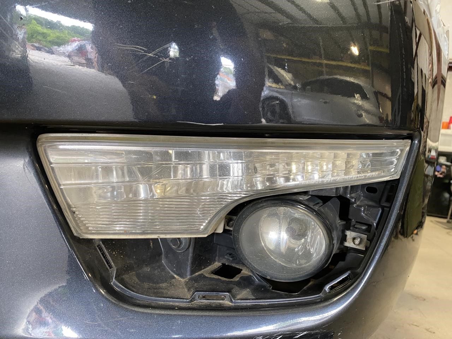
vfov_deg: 53.1
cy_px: 170
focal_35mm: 26
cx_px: 226
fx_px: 339
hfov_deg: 67.3
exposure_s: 1/60
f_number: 1.8
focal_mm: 4.25
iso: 250
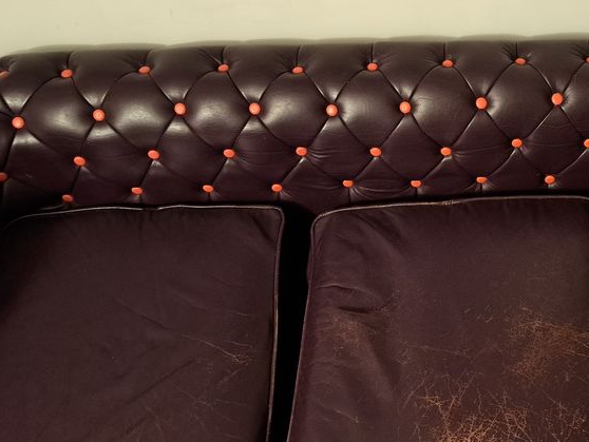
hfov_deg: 41.9
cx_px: 472
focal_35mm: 43
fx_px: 732
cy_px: 178
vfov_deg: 33.5
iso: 800
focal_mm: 5.23
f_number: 1.8
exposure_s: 1/20
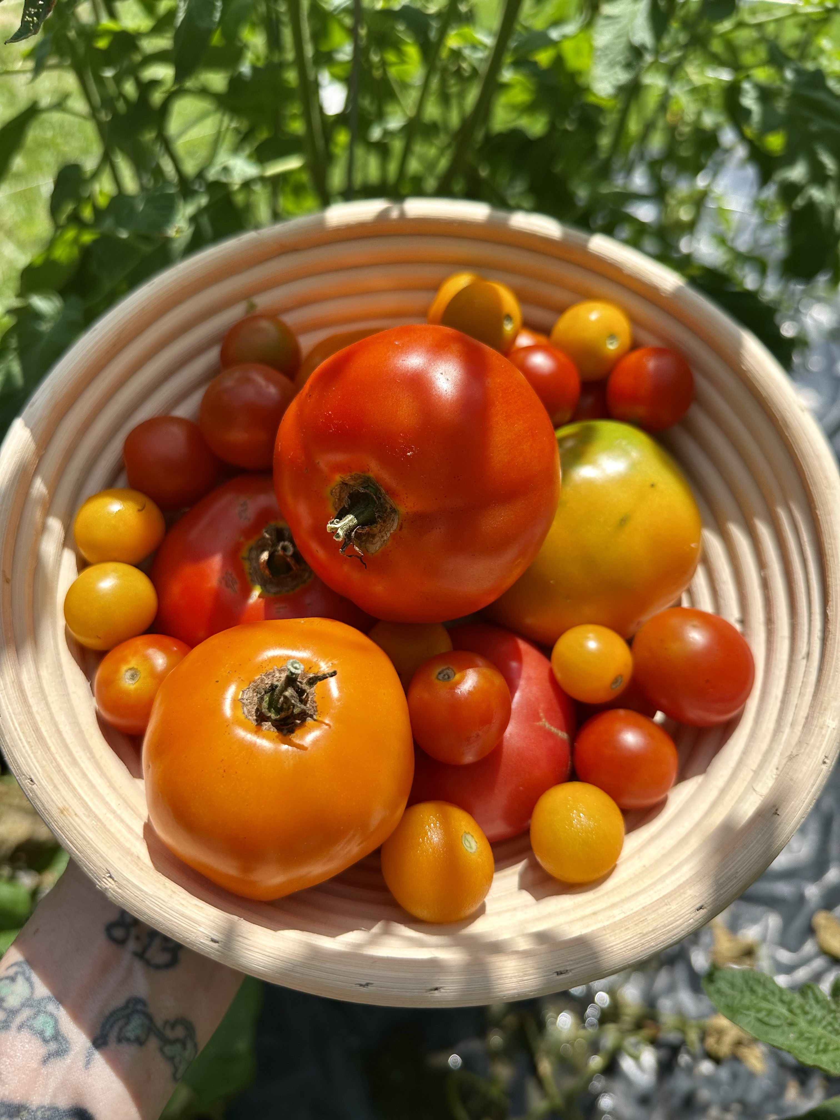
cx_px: 420
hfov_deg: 56.8
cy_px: 560
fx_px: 777
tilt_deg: -45.5
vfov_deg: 71.6
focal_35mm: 24
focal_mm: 6.86
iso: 80
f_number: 1.78
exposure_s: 1/4184
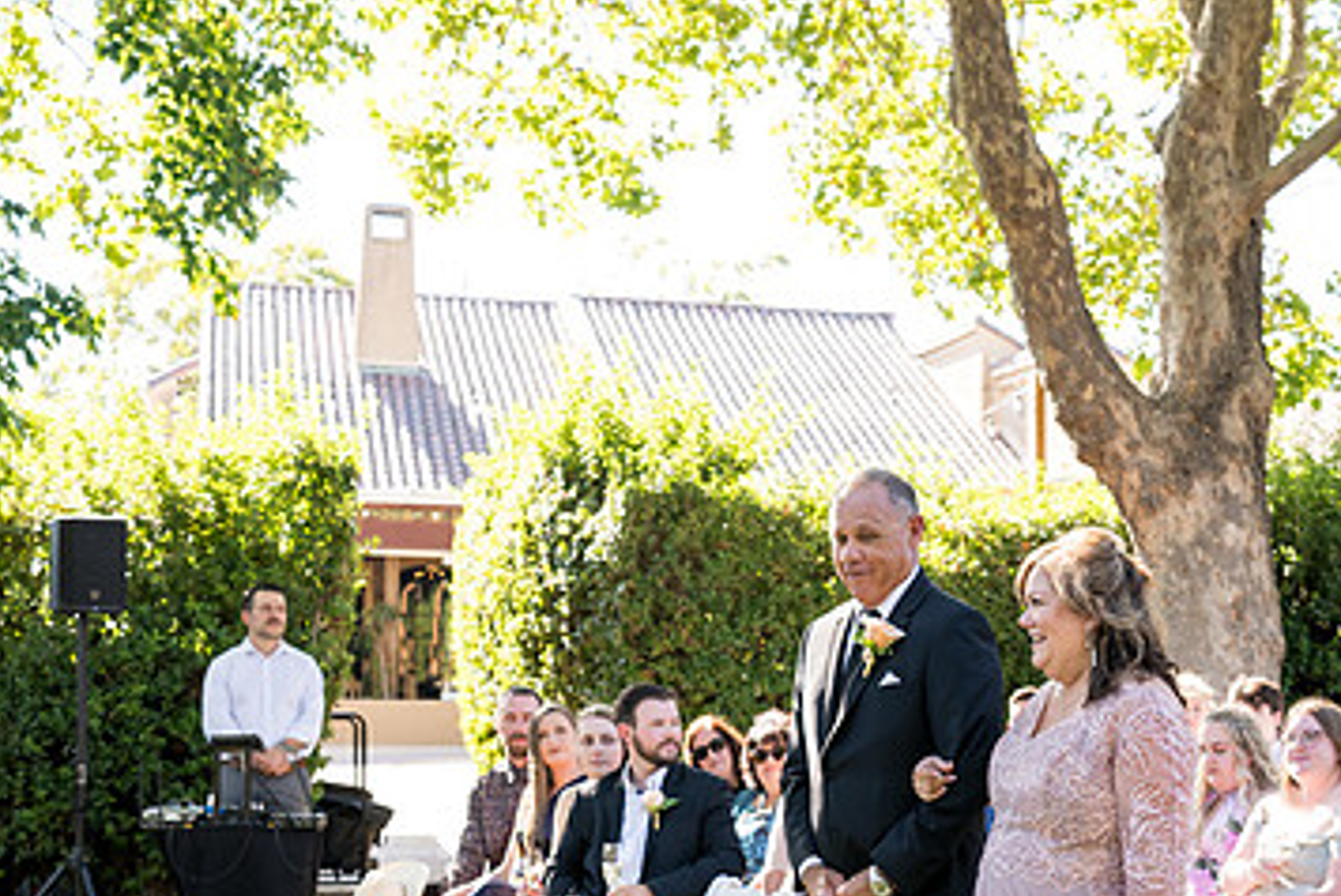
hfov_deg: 34.7
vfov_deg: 23.6
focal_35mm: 57
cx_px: 897
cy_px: 657
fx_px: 2125
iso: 640
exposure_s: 1/400
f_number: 4
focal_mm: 35
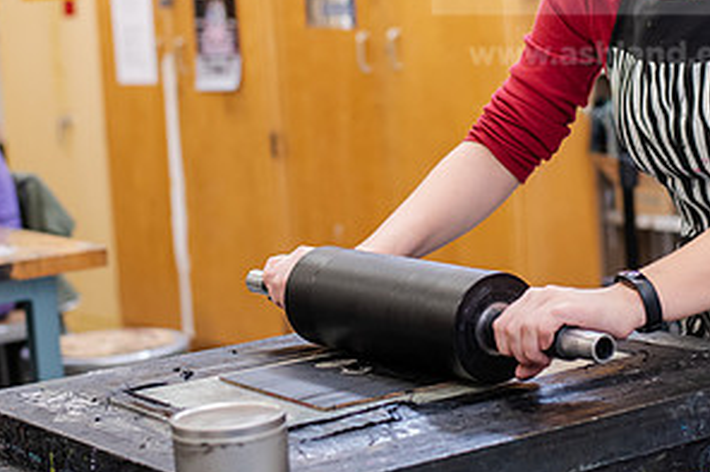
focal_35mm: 98
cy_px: 104
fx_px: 1932
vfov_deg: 13.9
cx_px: 360
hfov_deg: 20.8
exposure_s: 1/200
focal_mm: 50
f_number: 2.8
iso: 800
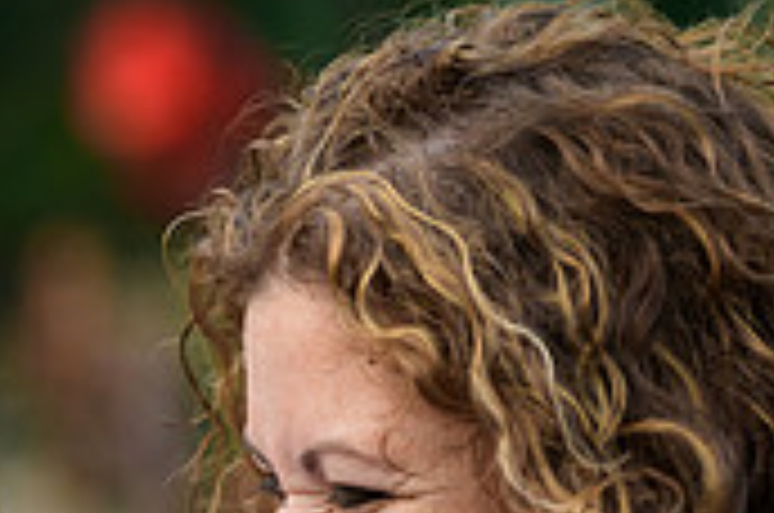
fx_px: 11245
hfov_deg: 3.9
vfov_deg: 2.6
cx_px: -261
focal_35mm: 524
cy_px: 601
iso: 200
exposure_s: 1/200
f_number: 3.2
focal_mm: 155
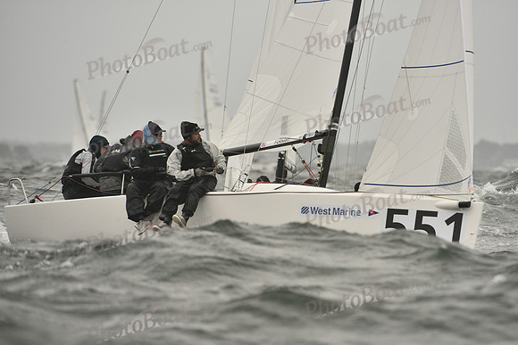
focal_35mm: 400
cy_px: 172
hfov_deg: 5.2
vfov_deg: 3.4
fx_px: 5757
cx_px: 259
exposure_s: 1/1250
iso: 400
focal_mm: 400
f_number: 6.3
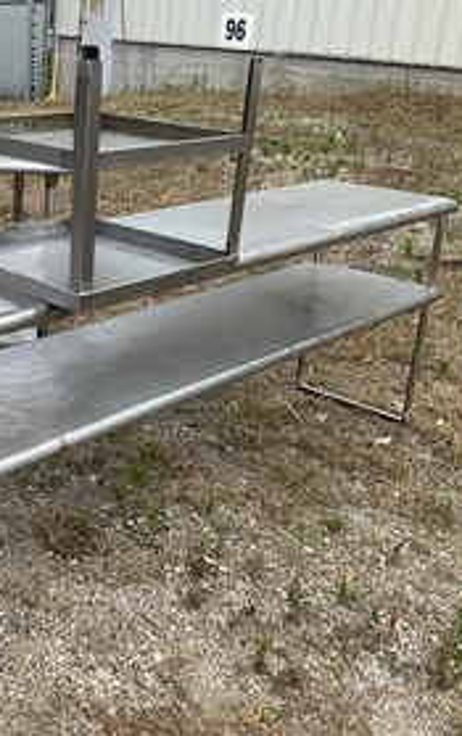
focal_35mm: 44
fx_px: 884
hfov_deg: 28.3
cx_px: 53
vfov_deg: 45.2
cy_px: 353
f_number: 1.8
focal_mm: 3
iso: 25
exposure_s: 1/978
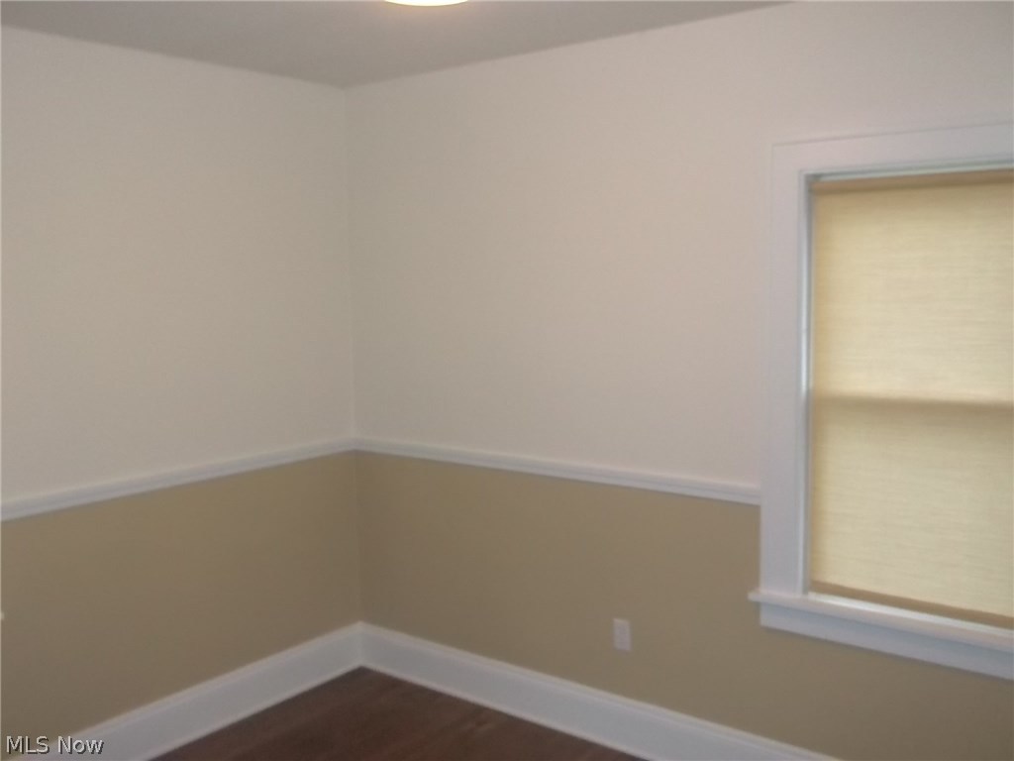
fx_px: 967
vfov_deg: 42.9
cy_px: 380
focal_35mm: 33
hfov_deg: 55.4
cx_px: 507
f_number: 3.3
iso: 320
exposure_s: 1/30
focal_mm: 5.9
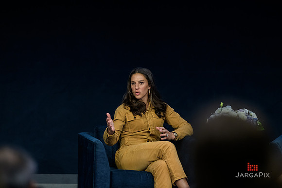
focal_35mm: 200
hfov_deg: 10.3
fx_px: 1567
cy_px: 94
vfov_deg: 6.9
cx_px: 141
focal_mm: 200
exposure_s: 1/200
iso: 1600
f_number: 3.2
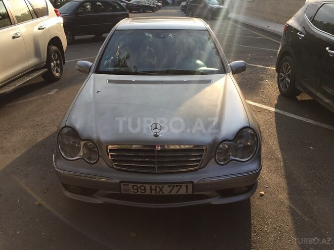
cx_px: 167
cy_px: 125
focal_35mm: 29
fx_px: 280
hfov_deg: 61.7
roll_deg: -3.9
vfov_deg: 48.2
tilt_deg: -24.9
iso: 32
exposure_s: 1/842
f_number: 2.2
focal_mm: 4.15
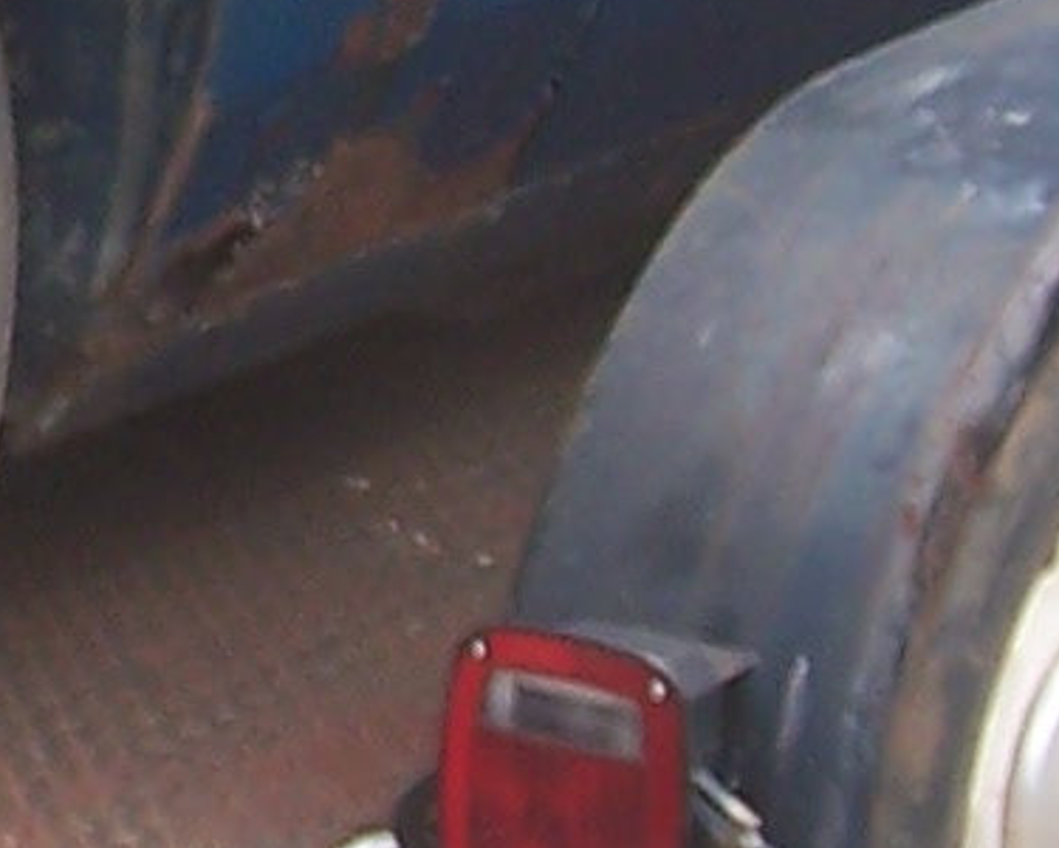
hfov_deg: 8.2
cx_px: -737
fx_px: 7146
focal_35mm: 228
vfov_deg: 6.8
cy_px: 25
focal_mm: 6.3
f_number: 2.8
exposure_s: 1/350
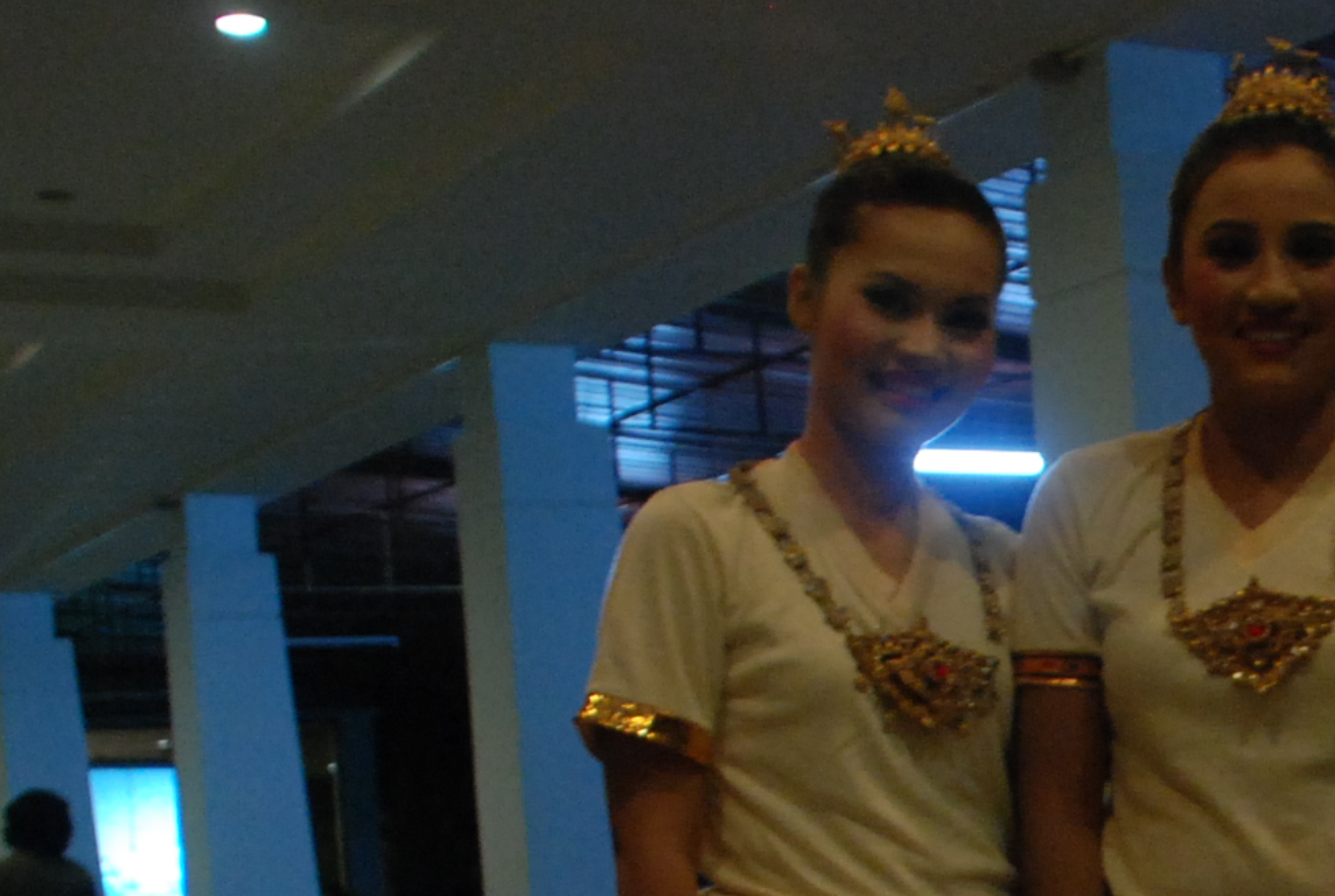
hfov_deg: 23.5
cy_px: 1100
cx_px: 1525
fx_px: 2973
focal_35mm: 80
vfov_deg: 16.4
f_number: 3.5
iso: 1000
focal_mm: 18
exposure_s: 1/20
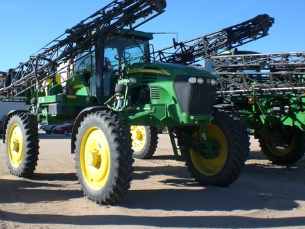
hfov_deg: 40.2
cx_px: 119
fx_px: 414
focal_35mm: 47
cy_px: 103
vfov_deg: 30.9
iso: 50
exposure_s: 1/320
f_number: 4.4
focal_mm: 6.3
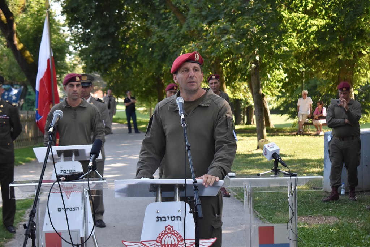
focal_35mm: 72
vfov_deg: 18.9
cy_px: 124
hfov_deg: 28.1
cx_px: 185
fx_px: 740
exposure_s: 1/640
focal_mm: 48
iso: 800
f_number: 5.3
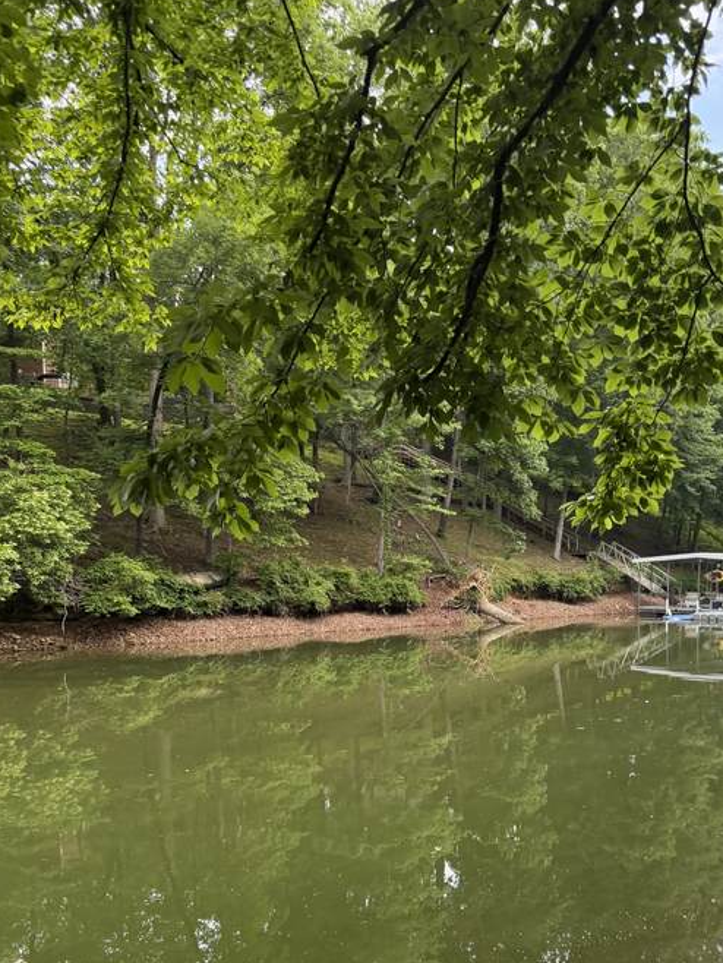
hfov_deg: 40.5
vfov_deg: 51.7
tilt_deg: -4.8
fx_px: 974
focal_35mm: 35
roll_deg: +0.0
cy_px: 638
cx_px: 442
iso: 200
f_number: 1.78
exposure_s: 1/113
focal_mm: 6.76
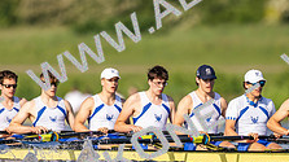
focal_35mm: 1635
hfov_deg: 1.3
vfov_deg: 0.7
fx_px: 12519
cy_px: 95
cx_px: 187
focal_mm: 600
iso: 220
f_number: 4
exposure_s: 1/2500
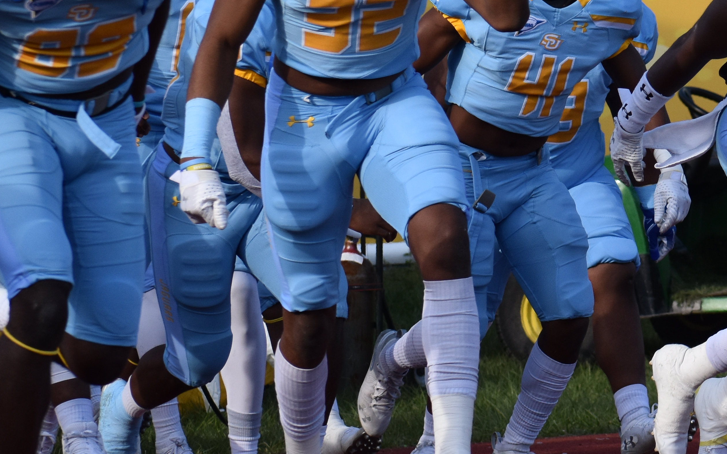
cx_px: 717
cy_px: -5
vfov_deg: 3.9
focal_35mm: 337
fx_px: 6677
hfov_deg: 6.2
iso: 400
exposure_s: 1/1600
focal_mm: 92
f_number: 5.6
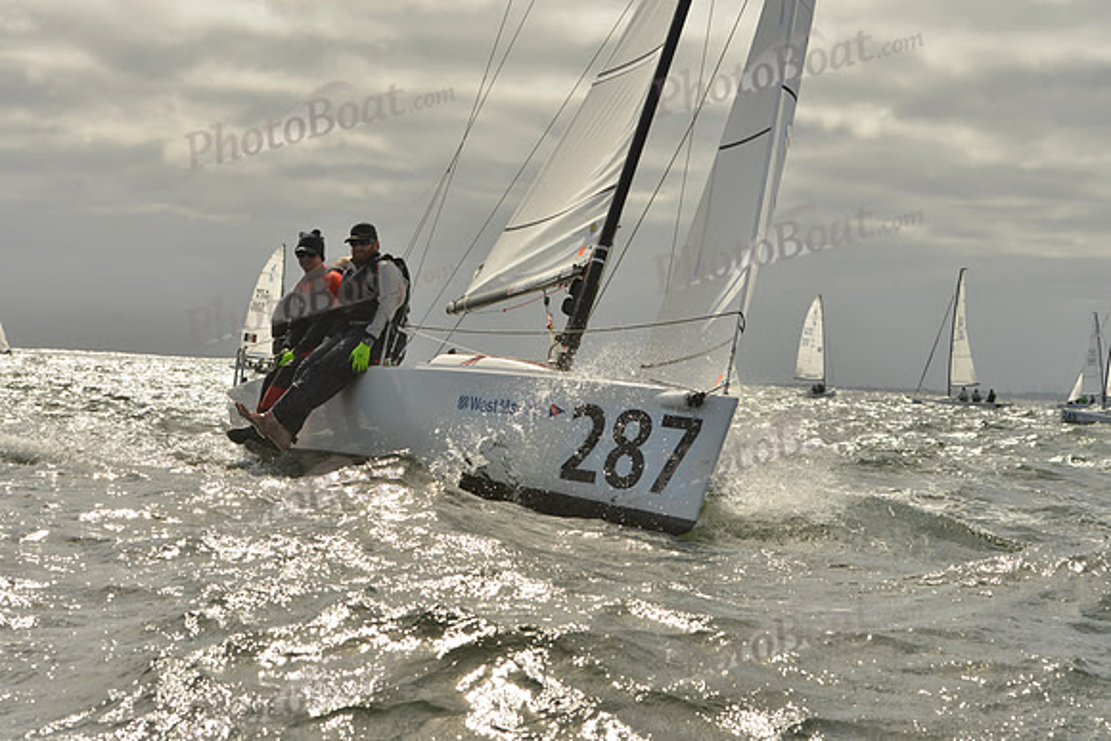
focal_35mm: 80
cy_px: 370
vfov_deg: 17.1
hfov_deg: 25.4
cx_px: 556
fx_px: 2469
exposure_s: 1/2500
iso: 400
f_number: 10
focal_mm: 80
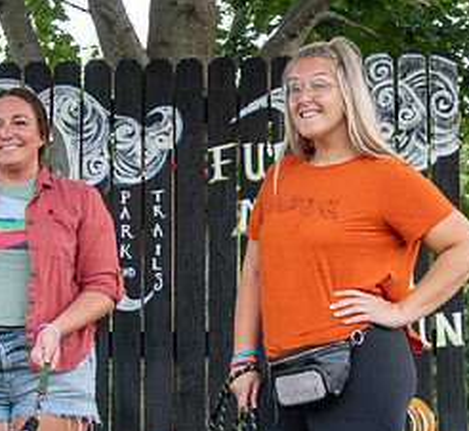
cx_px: 191
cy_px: 231
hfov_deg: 19.6
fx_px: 1354
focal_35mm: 92
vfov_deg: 18.1
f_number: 4
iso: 1250
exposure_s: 1/125
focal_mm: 30
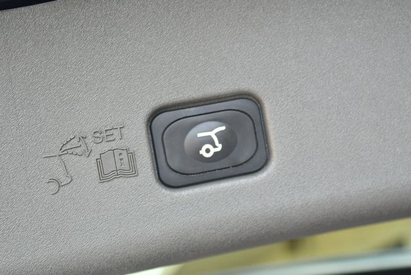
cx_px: 206
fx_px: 823
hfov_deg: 28.0
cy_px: 138
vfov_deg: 19.0
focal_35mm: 72
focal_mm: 36
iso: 800
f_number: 5
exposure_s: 1/200
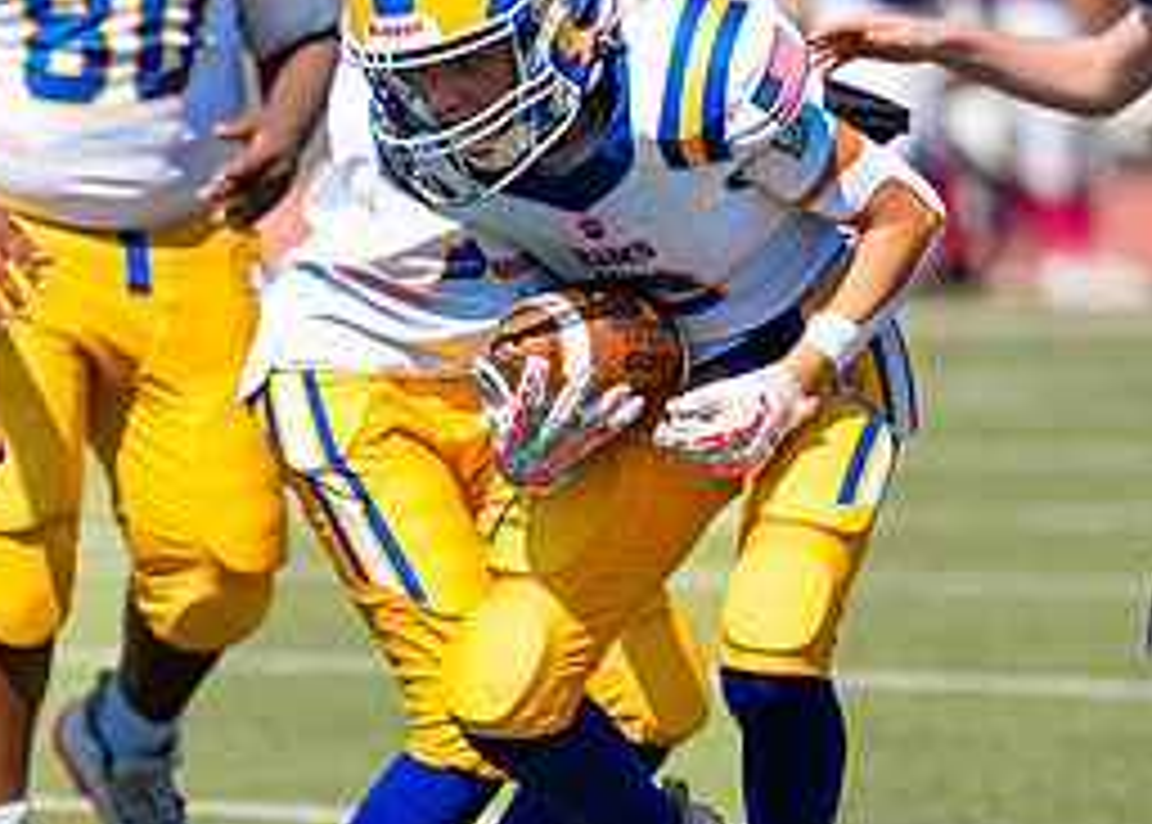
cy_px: 440
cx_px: 535
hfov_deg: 2.4
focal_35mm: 847
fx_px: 27719
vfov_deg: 1.7
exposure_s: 1/3200
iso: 125
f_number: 2.8
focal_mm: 200
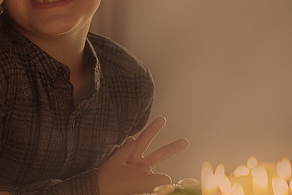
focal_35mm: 113
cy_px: 85
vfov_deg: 12.1
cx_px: 123
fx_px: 917
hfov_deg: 18.1
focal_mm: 50
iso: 500
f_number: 2.5
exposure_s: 1/250
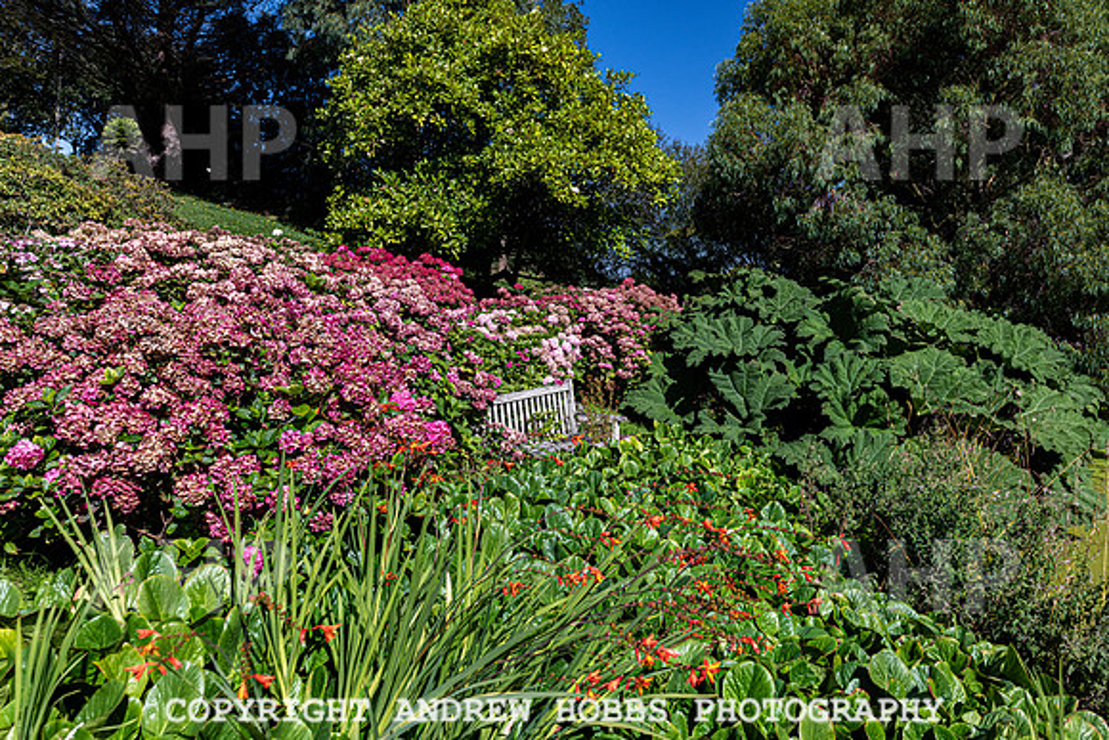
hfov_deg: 69.9
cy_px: 370
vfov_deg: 50.0
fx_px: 793
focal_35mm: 26
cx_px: 554
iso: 250
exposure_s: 1/1600
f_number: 5.6
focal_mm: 24
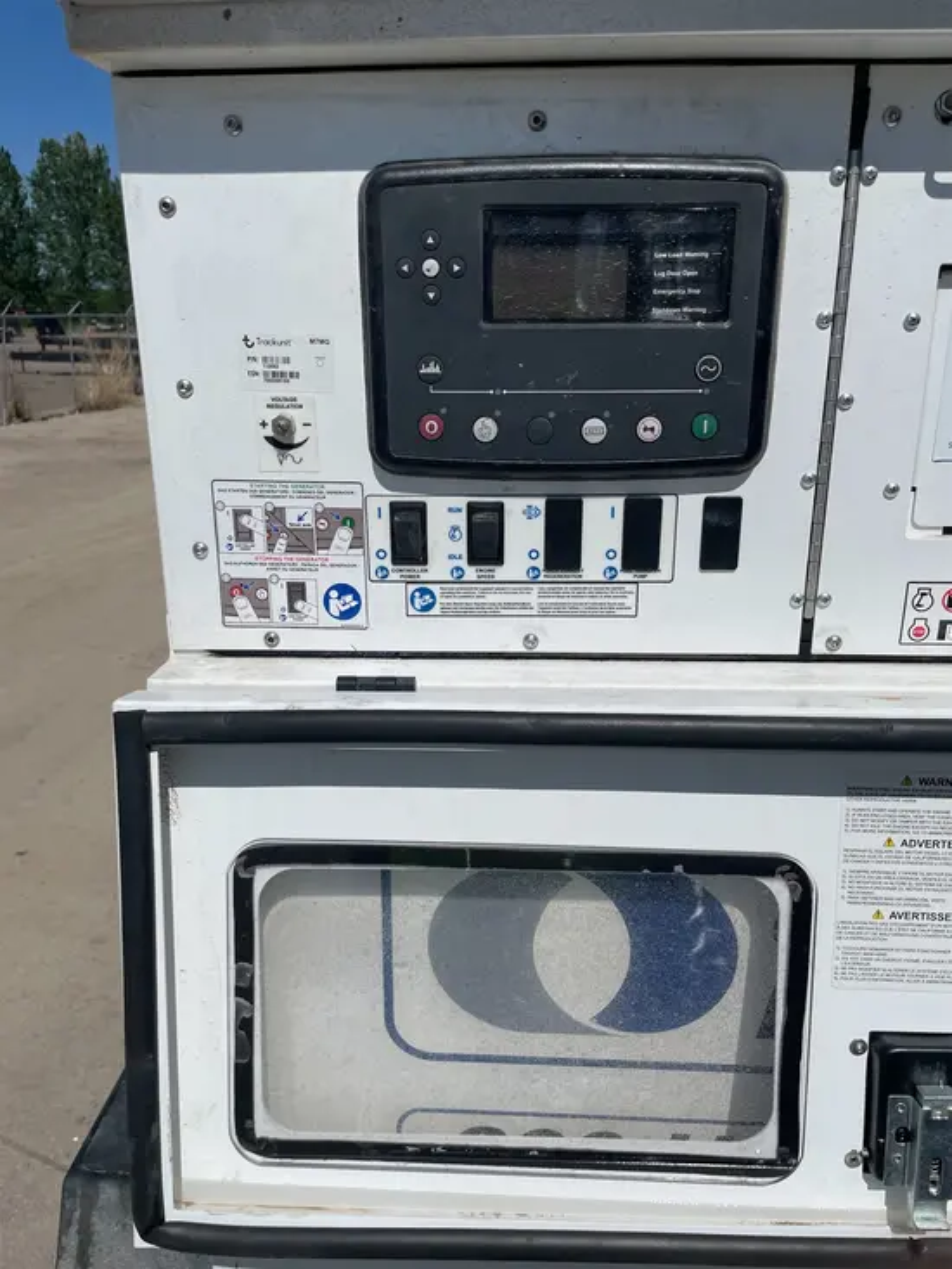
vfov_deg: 67.3
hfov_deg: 53.1
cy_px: 634
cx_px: 476
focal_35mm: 26
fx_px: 953
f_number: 1.6
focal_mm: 4.2
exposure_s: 1/11905
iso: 32
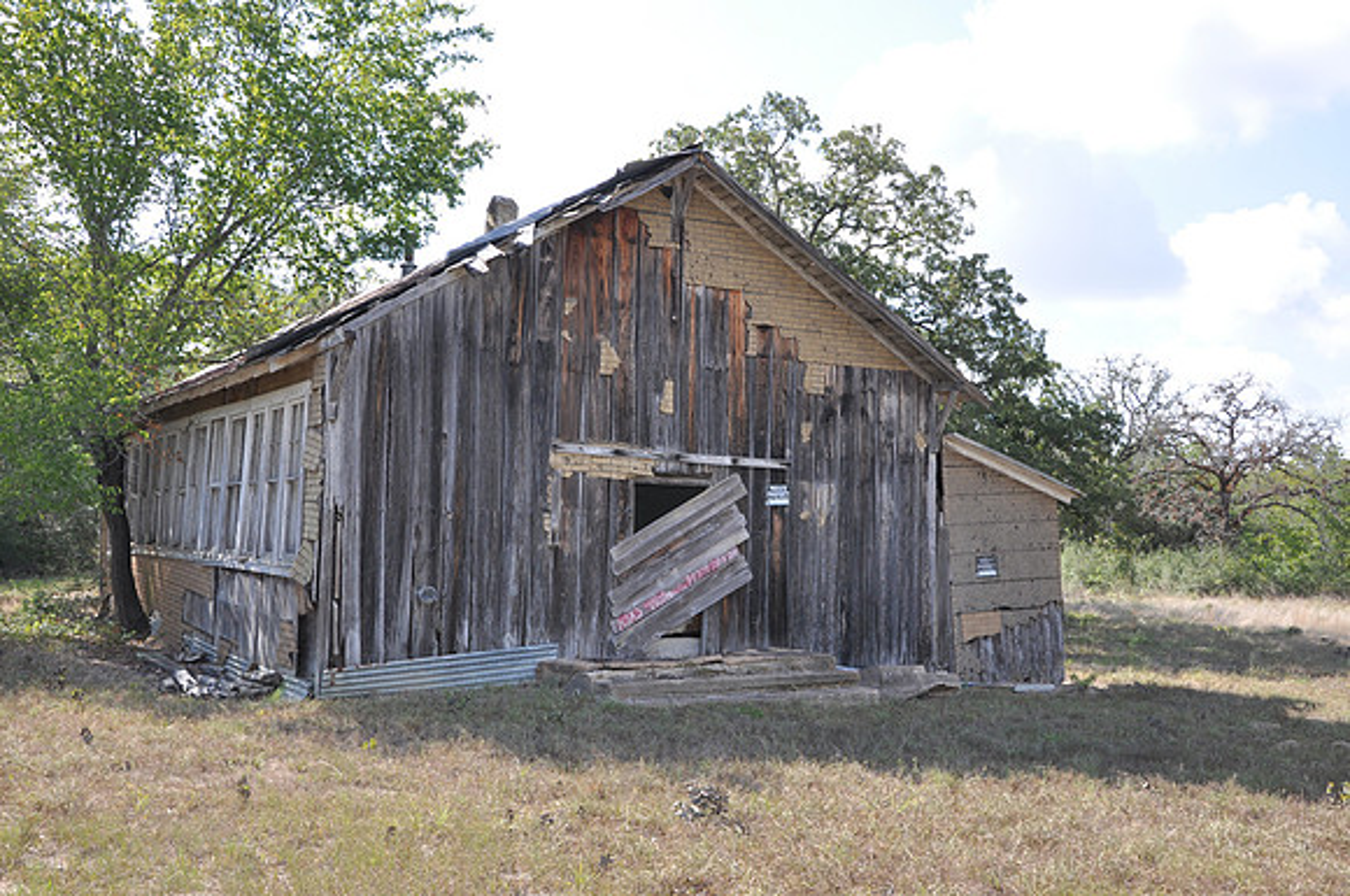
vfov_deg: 36.8
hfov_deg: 53.2
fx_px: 1348
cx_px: 675
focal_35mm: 36
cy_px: 448
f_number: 9
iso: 200
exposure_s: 1/200
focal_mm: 24
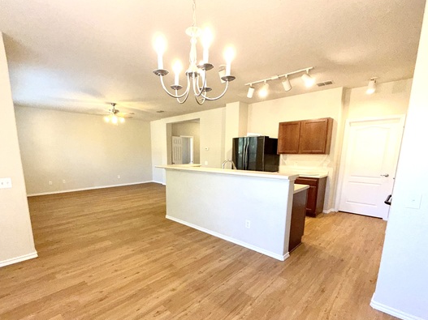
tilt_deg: -10.5
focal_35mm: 17
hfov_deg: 90.8
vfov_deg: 74.0
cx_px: 195
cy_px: 190
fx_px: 210
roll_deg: +0.8
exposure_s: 1/120
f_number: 2.2
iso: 160
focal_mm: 2.22
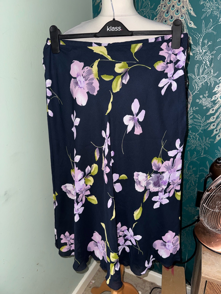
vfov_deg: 71.6
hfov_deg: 56.8
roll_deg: +0.8
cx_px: 110
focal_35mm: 24
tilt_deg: -18.3
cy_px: 147
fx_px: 204
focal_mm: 6.76
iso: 64
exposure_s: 1/13
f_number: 1.78
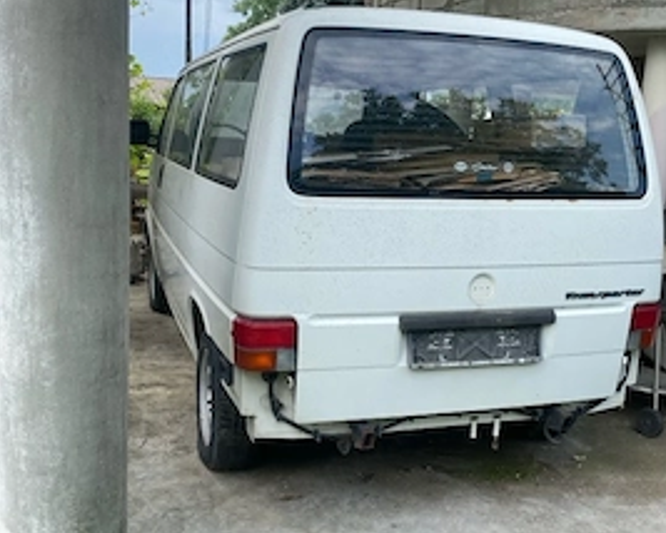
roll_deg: -6.4
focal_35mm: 38
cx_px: 372
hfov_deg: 47.8
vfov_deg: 39.1
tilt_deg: -8.8
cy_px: 299
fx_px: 750
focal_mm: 4.25
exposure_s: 1/752
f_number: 1.8
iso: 32
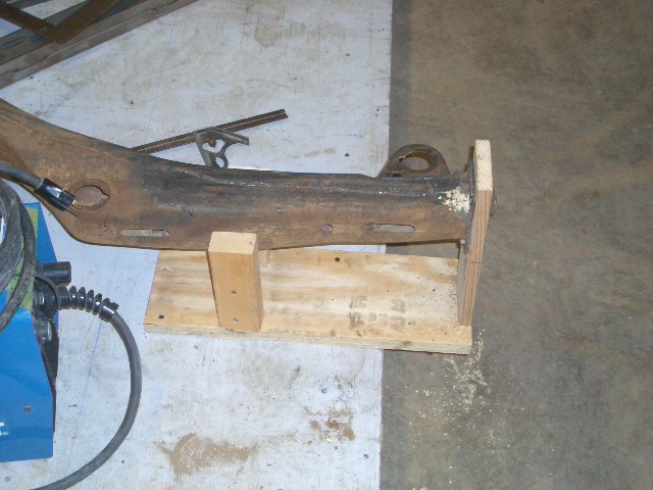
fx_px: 1170
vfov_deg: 23.7
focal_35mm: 62
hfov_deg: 31.2
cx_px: 326
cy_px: 245
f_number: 3.5
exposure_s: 1/60
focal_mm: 10.2
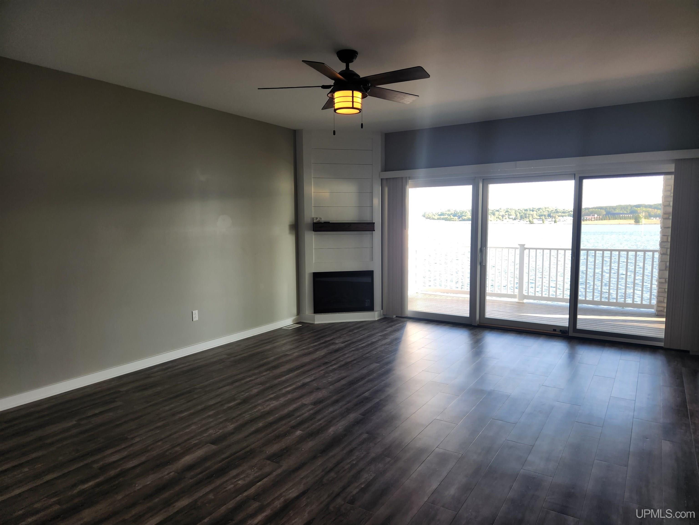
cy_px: 262
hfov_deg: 73.9
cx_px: 350
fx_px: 464
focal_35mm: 23
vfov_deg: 58.9
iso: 40
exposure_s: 1/120
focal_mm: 5.4
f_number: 1.8
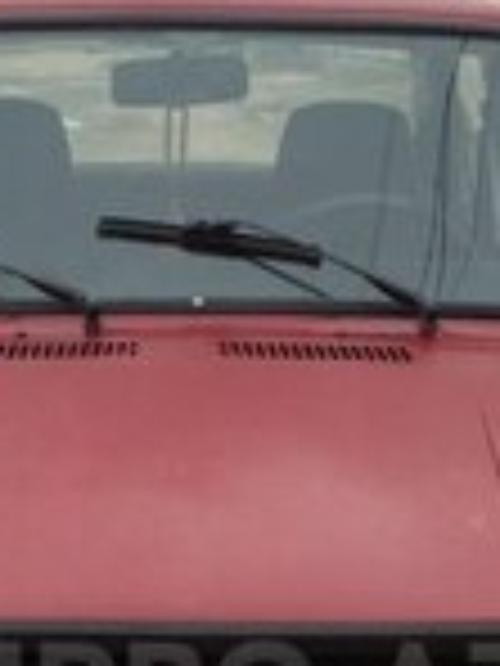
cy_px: 693
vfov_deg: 19.5
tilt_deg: -20.1
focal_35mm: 97
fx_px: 1868
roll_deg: -1.7
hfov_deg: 15.2
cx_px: 198
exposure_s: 1/244
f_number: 2.2
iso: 32
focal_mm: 4.15
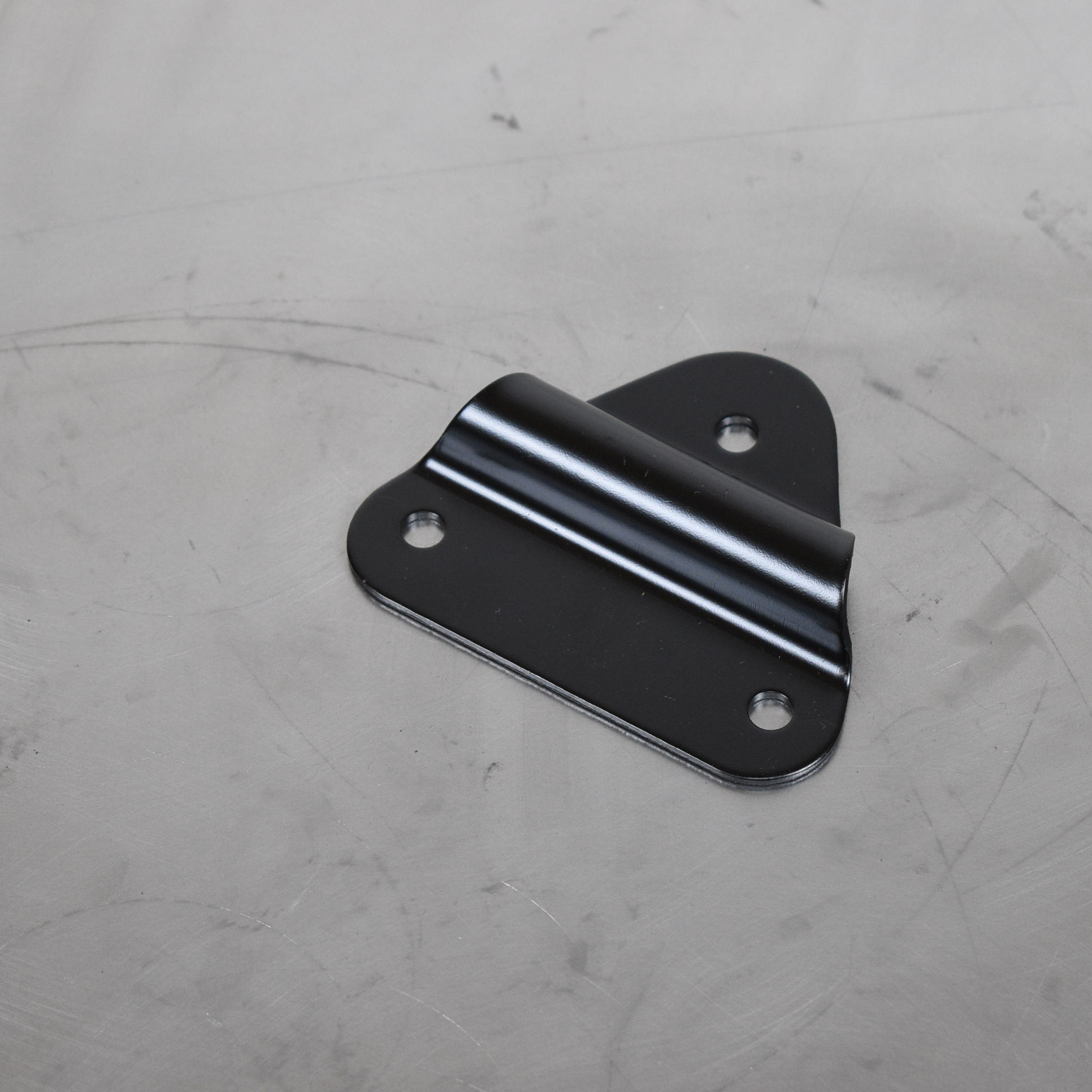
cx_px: 651
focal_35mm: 109
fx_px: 3878
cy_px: 546
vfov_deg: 16.0
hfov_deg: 16.0
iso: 1250
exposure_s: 1/125
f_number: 5.6
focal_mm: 55
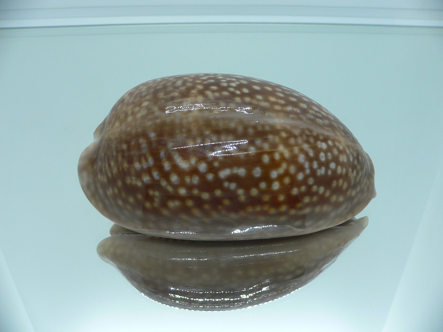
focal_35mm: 35
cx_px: 222
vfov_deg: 40.7
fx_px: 448
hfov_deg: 52.6
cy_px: 166
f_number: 2.8
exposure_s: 1/60
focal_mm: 4.6
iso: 100
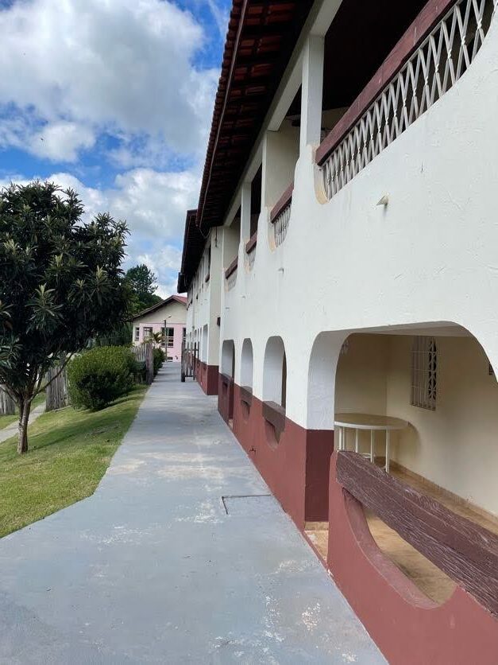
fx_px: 499
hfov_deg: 53.1
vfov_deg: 67.3
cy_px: 332
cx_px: 249
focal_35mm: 26
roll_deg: -1.8
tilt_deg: +1.6
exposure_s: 1/2817
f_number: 1.6
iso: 32
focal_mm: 4.2
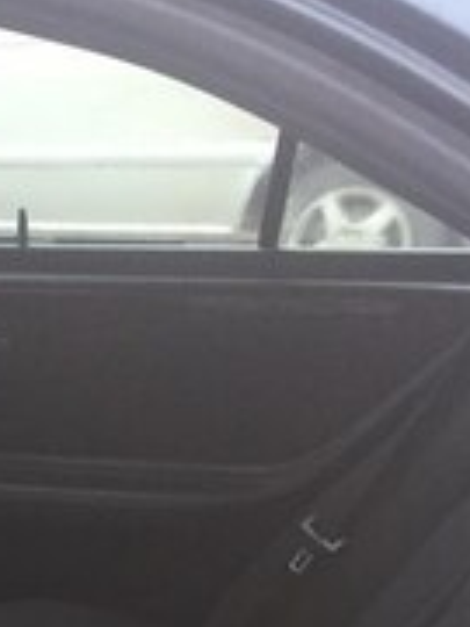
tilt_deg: -29.7
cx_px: -125
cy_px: 826
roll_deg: +0.7
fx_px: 1448
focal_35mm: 80
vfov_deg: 21.9
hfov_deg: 17.4
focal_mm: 4.15
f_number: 2.2
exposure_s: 1/33
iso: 160
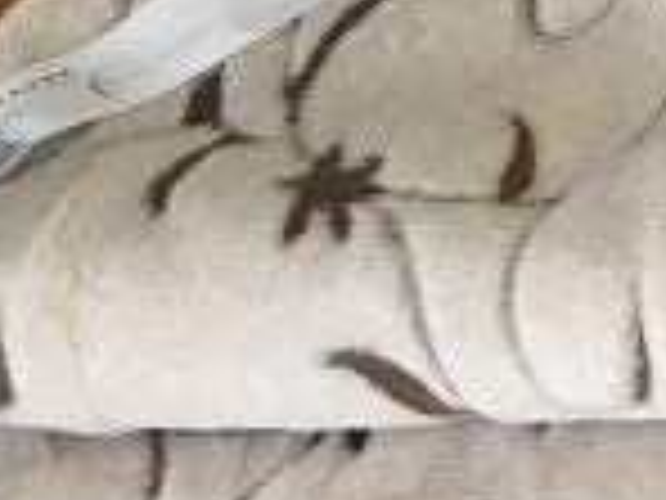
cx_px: 1688
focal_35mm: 157
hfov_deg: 10.5
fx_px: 3021
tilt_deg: -52.3
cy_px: 468
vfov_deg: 9.4
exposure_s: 1/33
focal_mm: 4.15
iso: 100
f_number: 2.2
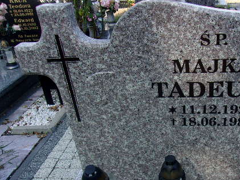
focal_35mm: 41
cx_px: 173
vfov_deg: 35.0
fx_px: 284
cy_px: 109
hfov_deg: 44.6
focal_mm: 4.9
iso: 80
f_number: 3
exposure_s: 1/400
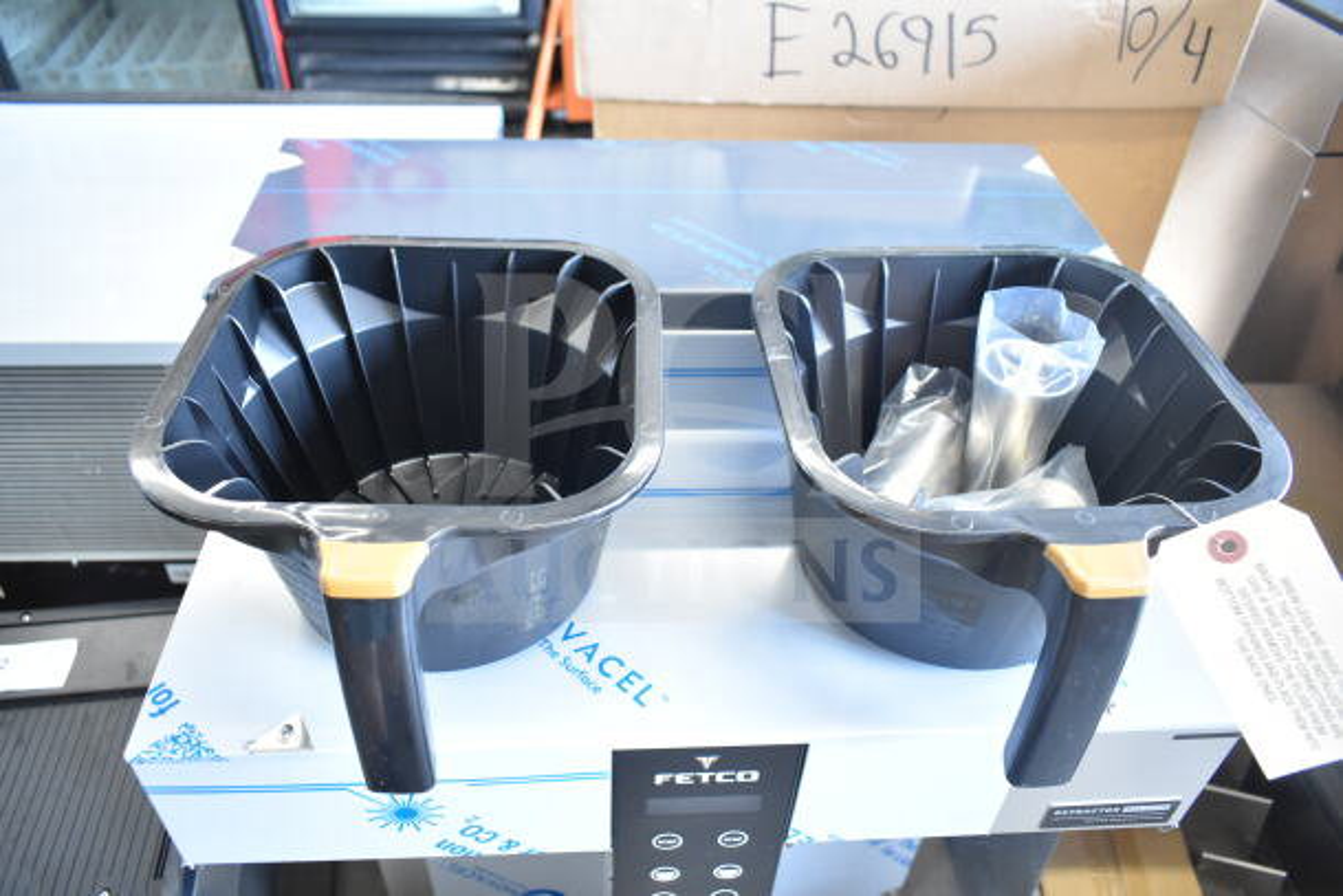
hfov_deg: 67.4
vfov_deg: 48.0
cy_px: 448
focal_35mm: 27
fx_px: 1007
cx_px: 672
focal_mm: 18
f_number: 3.5
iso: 1600
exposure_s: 1/40
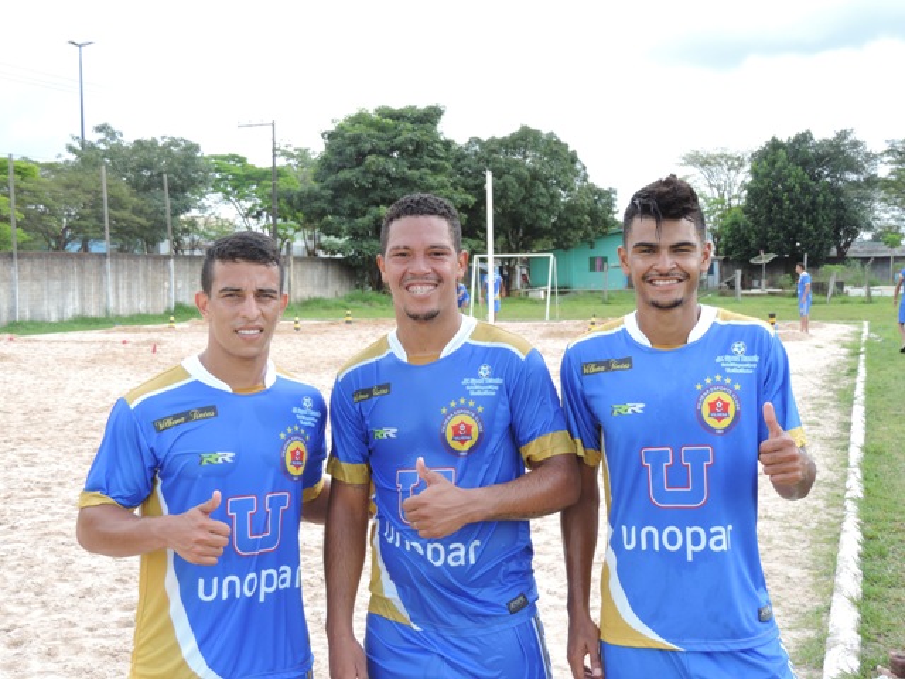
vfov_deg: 30.9
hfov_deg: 40.4
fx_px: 1229
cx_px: 452
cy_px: 340
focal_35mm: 47
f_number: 3.5
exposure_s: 1/200
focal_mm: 8.3
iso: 80
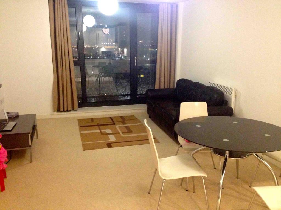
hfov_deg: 52.6
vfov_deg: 40.7
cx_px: 140
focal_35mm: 35
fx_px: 284
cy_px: 105
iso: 400
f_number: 2.4
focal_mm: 4.28
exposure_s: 1/17
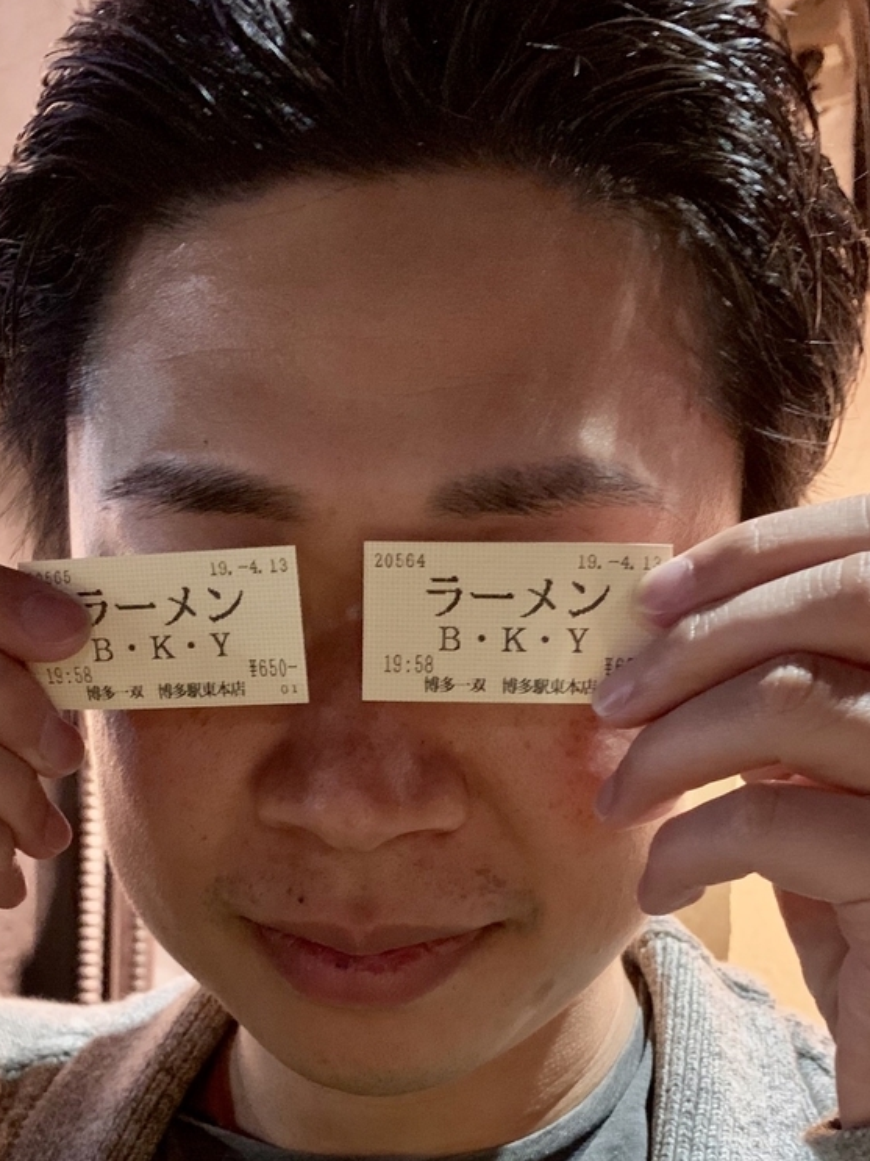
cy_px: 911
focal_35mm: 42
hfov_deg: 34.3
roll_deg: -1.5
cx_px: 376
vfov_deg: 43.0
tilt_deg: -2.0
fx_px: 1408
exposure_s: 1/15
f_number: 1.8
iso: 1250
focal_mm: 4.25
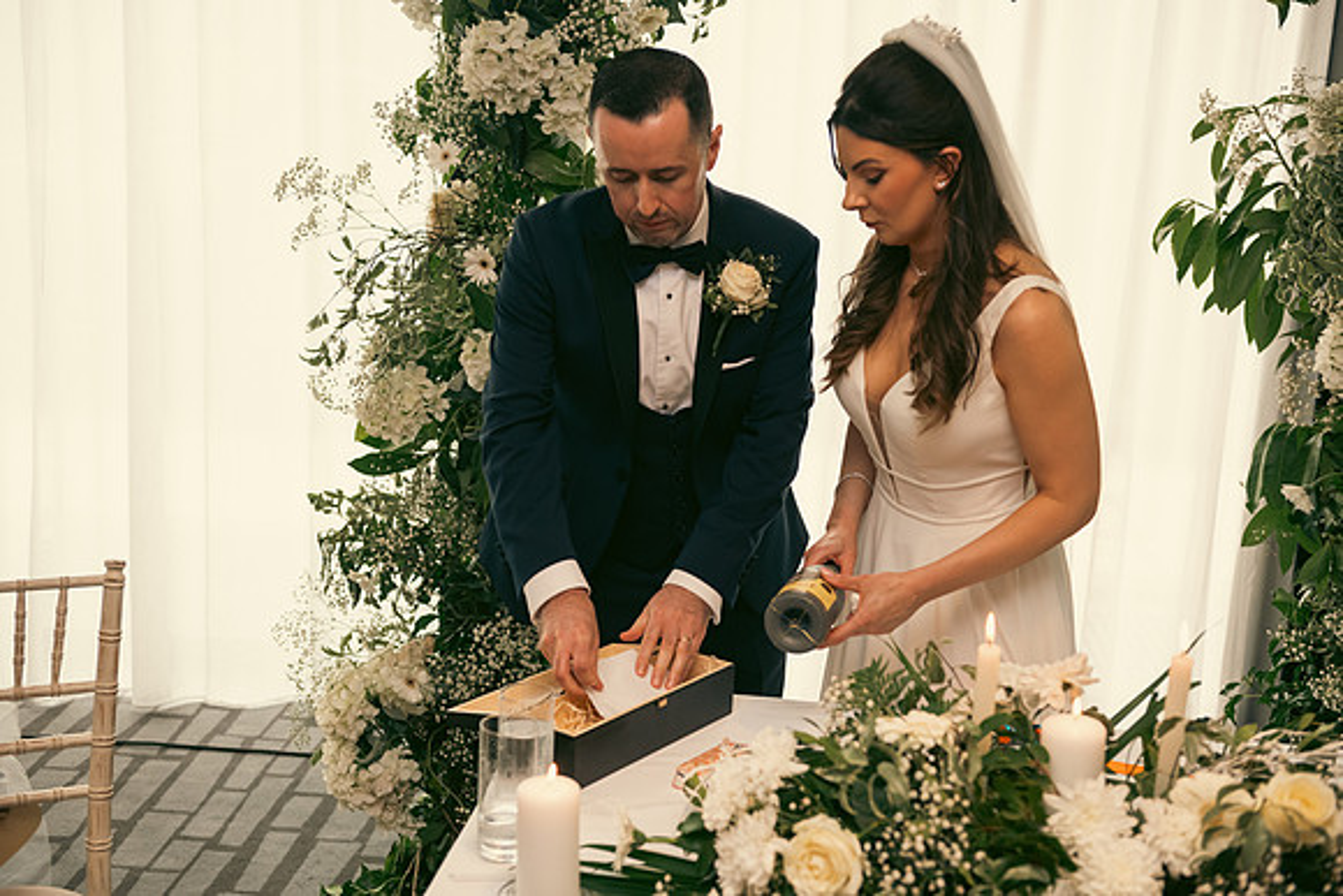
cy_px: 448
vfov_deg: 28.1
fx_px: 1791
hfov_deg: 41.1
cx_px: 672
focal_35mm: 48
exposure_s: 1/160
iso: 640
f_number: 3.5
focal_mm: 48
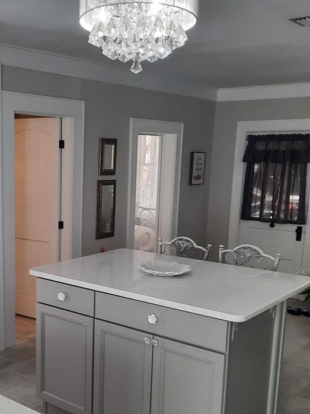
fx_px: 514
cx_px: 71
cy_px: 270
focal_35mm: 43
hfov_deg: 32.8
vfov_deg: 43.4
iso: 100
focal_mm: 4.6
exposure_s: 1/60
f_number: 2
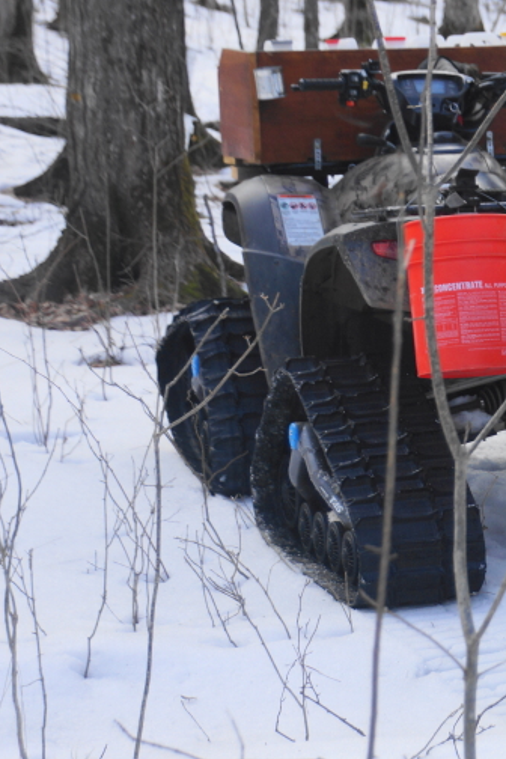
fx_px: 2509
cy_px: 361
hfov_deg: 11.2
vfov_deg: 17.2
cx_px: 696
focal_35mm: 119
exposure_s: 1/80
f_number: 4.5
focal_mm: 40
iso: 160
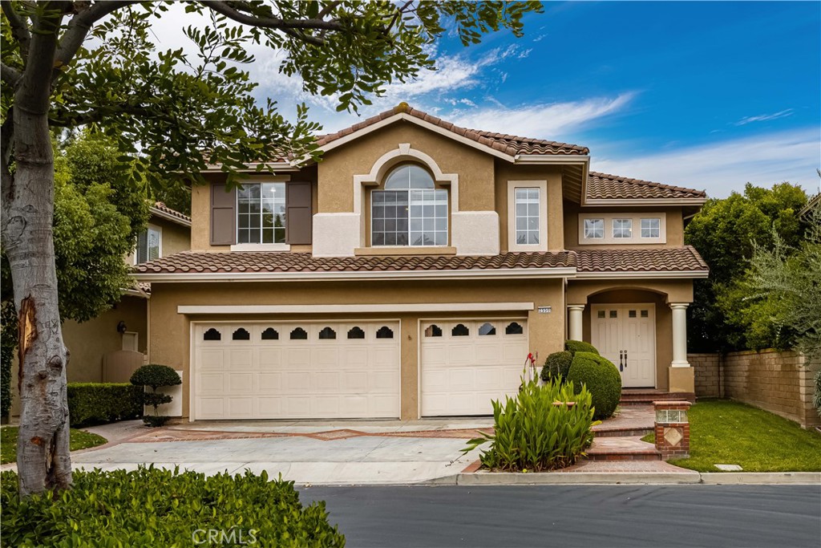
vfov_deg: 53.1
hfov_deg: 73.7
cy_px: 274
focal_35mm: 24
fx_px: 547
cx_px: 410
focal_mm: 24
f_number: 9
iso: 250
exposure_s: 1/200
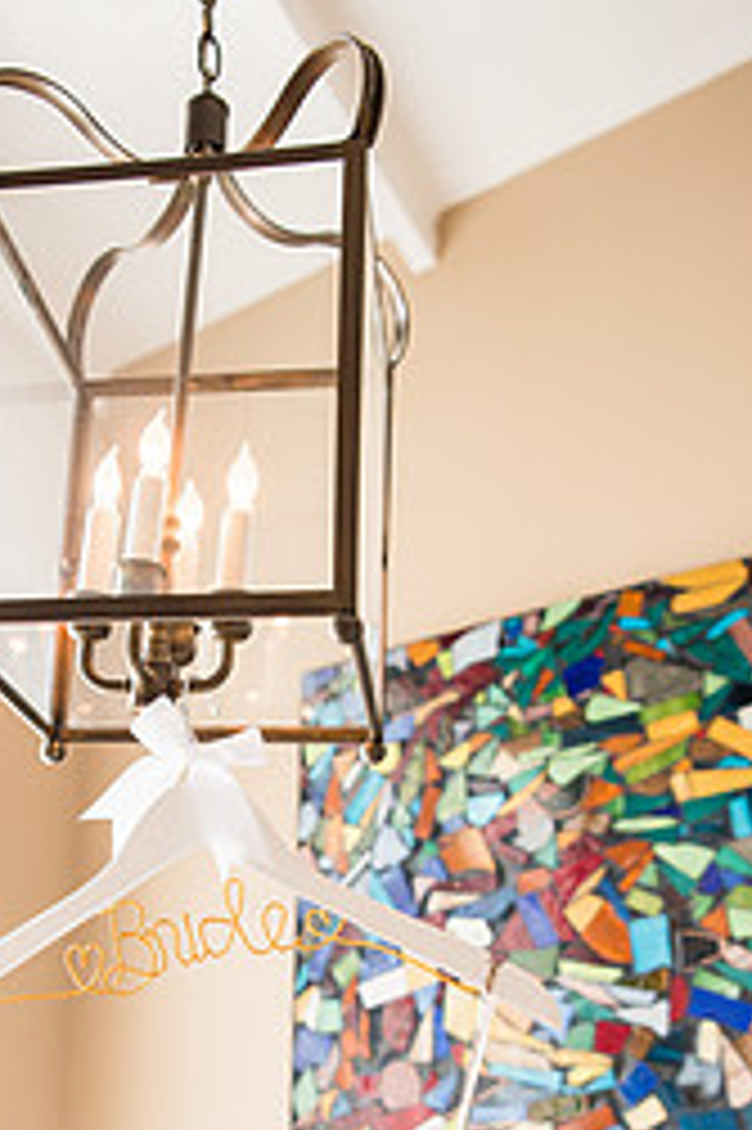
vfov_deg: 44.2
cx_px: 194
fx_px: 1349
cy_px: 828
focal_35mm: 43
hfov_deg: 30.7
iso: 160
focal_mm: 24
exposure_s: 1/200
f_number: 2.8
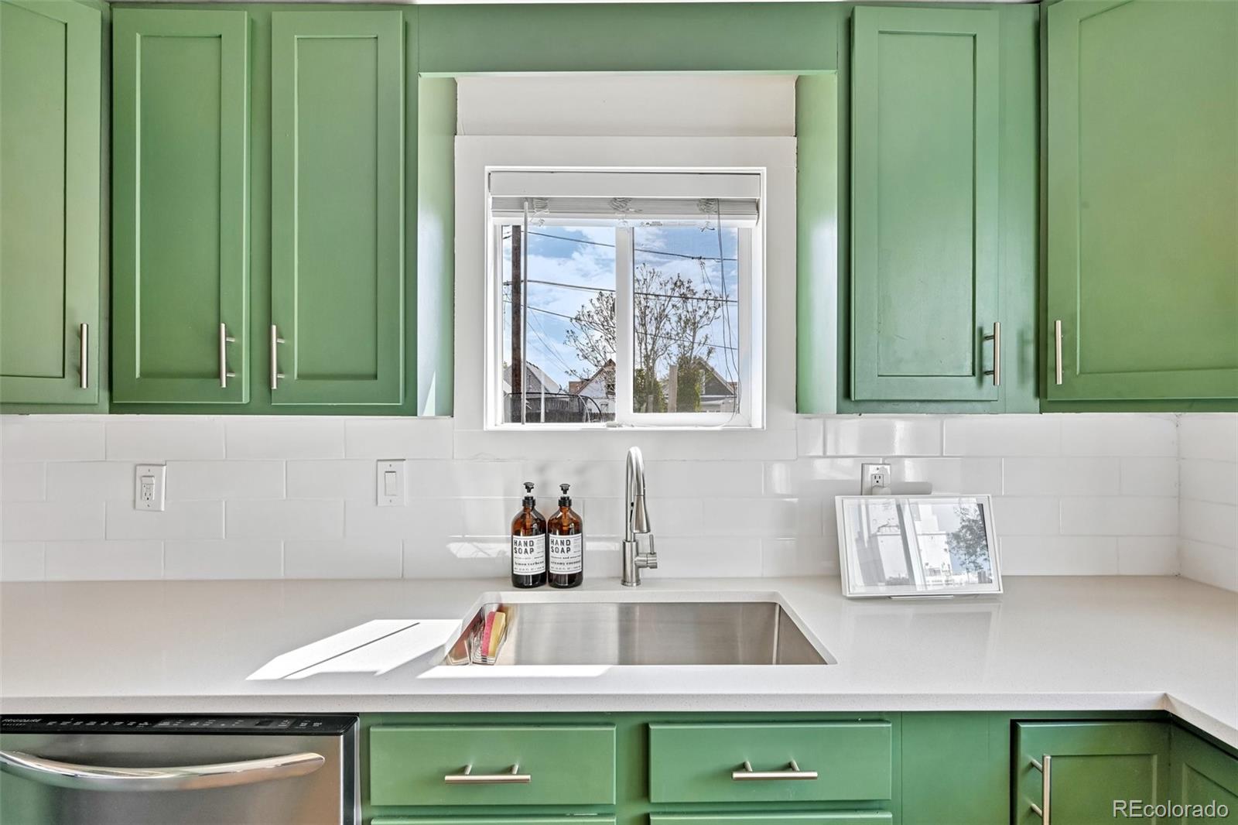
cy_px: 412
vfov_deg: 73.7
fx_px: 550
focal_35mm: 16
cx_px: 619
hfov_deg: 96.7
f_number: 11
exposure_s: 1/20
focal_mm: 16
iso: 64
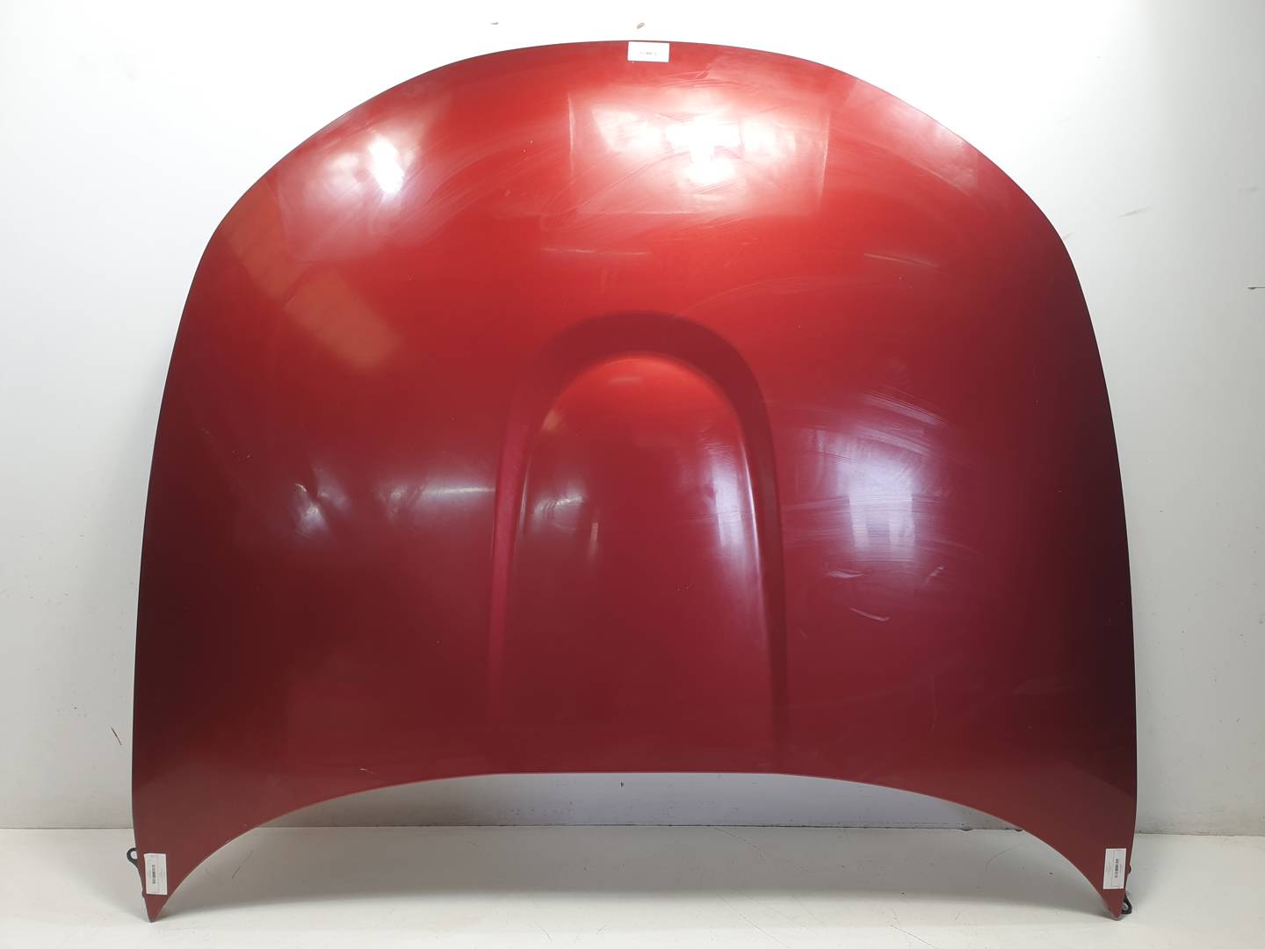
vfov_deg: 53.1
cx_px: 632
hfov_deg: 67.3
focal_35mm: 26
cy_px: 474
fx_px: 950
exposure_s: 1/50
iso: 50
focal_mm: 4.3
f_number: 2.4
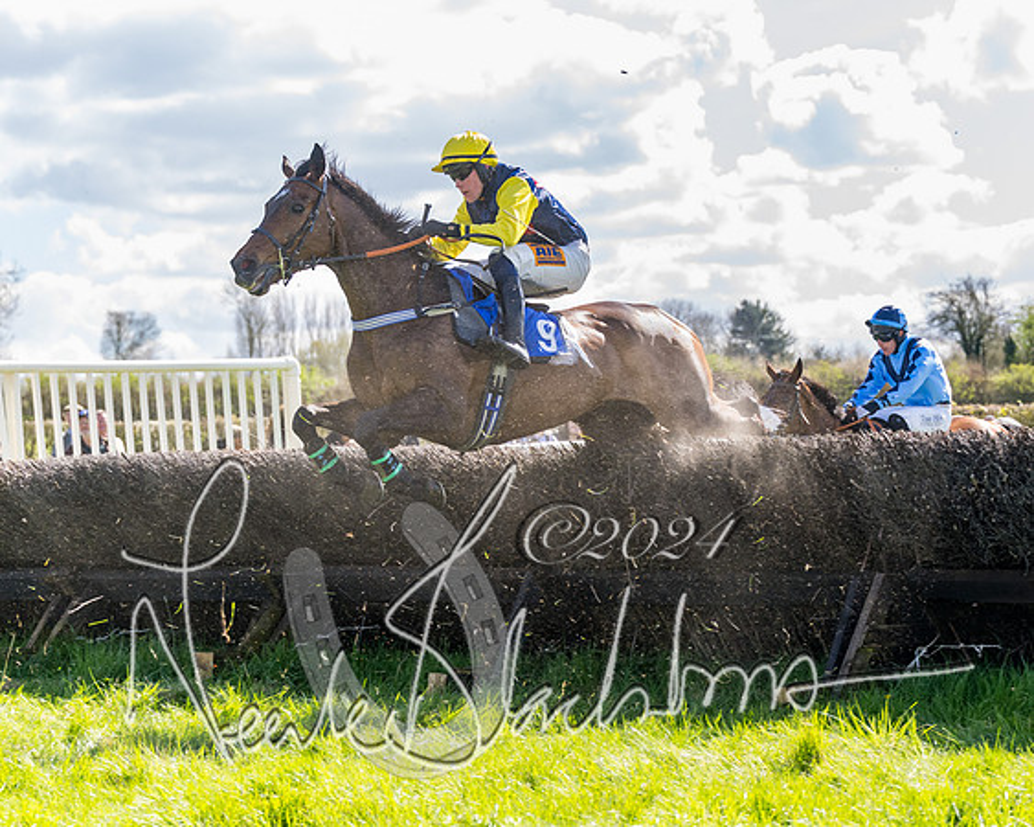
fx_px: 3658
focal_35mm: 120
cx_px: 695
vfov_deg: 12.9
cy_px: 502
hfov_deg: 16.1
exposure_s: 1/1600
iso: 400
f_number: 4
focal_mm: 70
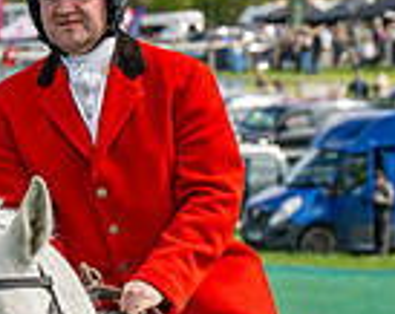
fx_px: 5868
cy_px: 455
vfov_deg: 3.1
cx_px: -212
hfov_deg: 3.8
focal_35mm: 503
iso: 400
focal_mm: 70
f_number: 4
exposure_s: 1/3200
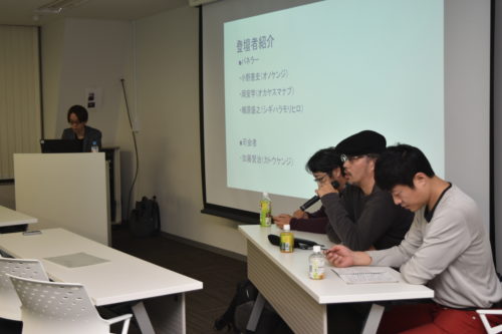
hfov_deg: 37.9
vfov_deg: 25.7
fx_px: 732
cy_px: 167
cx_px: 251
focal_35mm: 52
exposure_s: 1/60
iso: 250
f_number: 5
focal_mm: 35
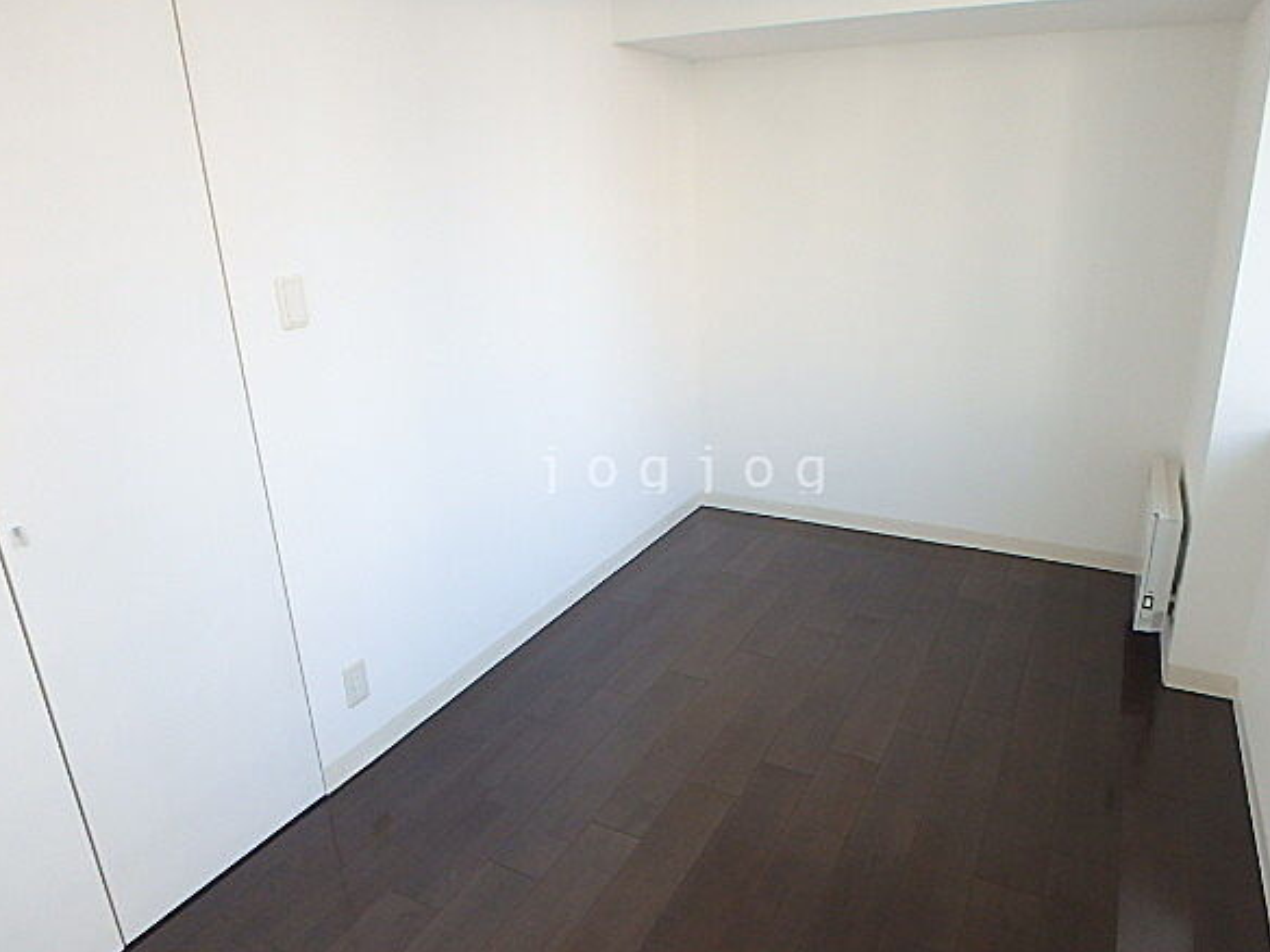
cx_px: 687
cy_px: 467
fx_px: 844
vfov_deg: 58.9
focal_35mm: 23
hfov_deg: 73.8
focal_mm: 3.7
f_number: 3.5
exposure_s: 1/60
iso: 200
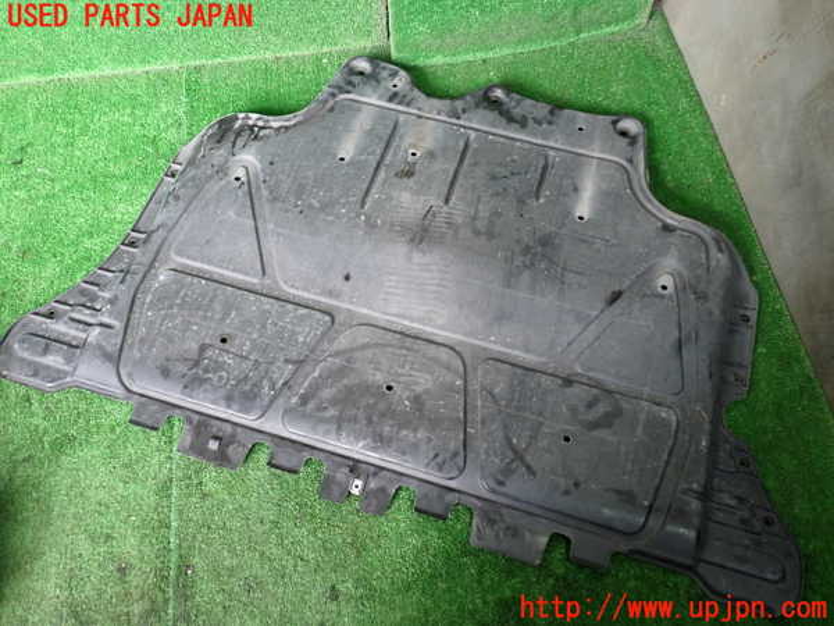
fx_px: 723
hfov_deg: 60.0
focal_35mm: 30
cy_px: 313
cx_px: 417
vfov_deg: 46.8
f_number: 2.3
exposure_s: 1/30
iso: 200
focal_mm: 5.4
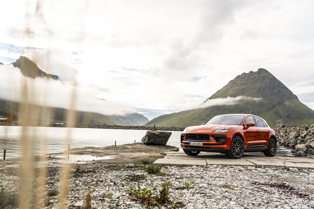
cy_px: 104
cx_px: 157
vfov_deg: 45.0
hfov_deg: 63.7
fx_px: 253
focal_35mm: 29
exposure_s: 1/640
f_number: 4
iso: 50
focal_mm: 29
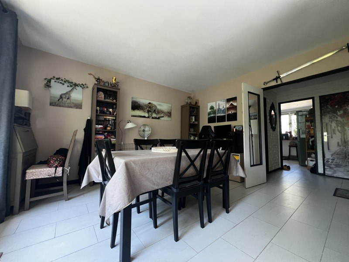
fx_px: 131
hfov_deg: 106.2
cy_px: 131
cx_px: 174
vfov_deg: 89.9
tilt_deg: +4.8
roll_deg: +0.7
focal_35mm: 13
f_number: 1.8
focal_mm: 1.57
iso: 250
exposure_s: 1/99
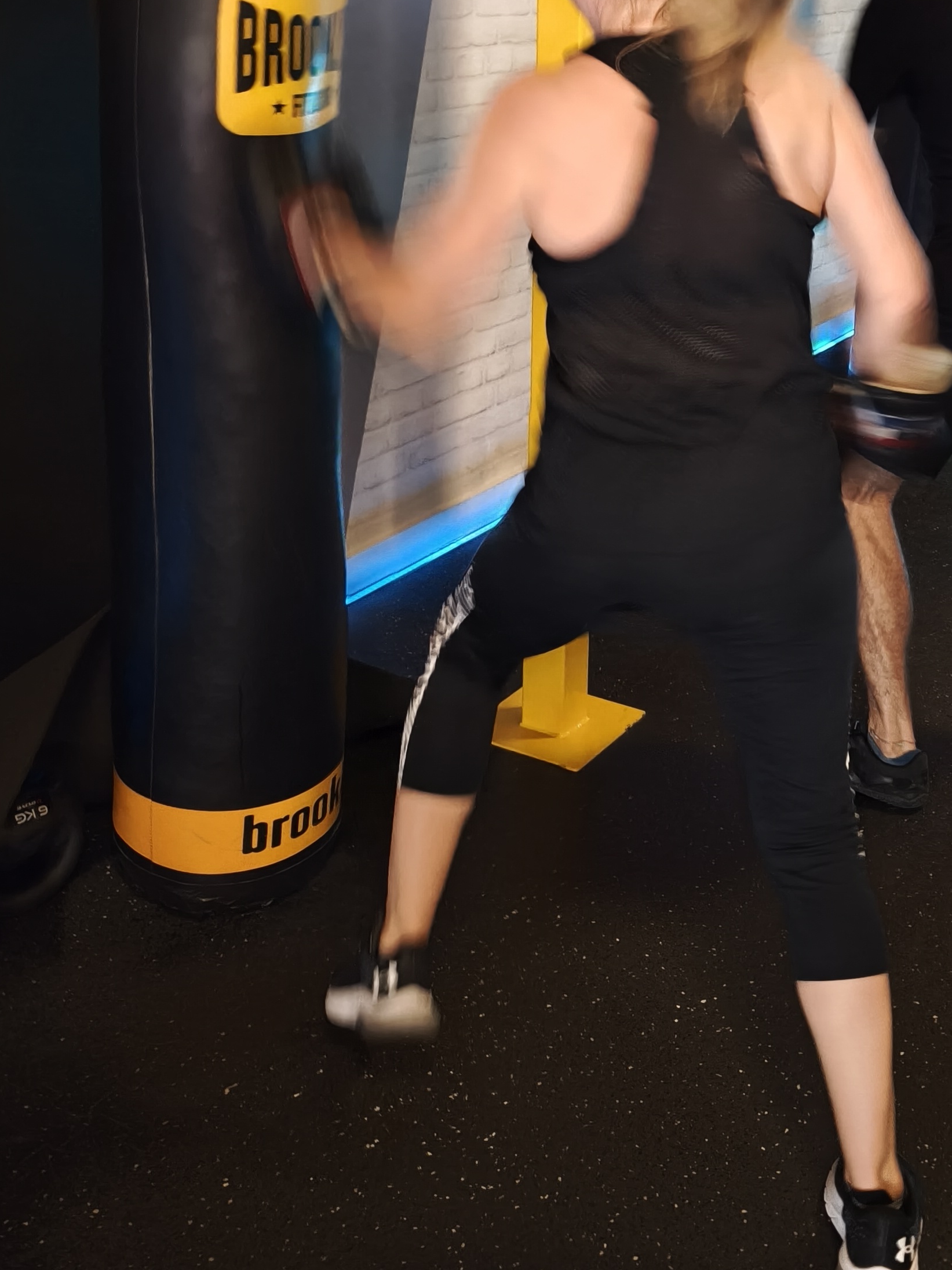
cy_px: 252
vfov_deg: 41.9
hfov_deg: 33.1
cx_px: 673
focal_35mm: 43
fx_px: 1577
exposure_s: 1/25
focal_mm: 6.57
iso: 2000
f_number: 1.6
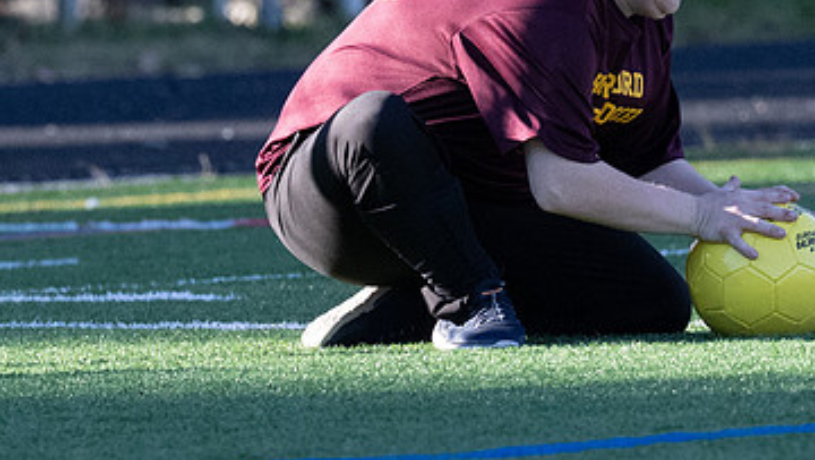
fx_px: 18012
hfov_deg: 2.6
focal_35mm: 833
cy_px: 224
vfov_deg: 1.5
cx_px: 630
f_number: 4.5
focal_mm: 200
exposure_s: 1/4000
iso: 2500
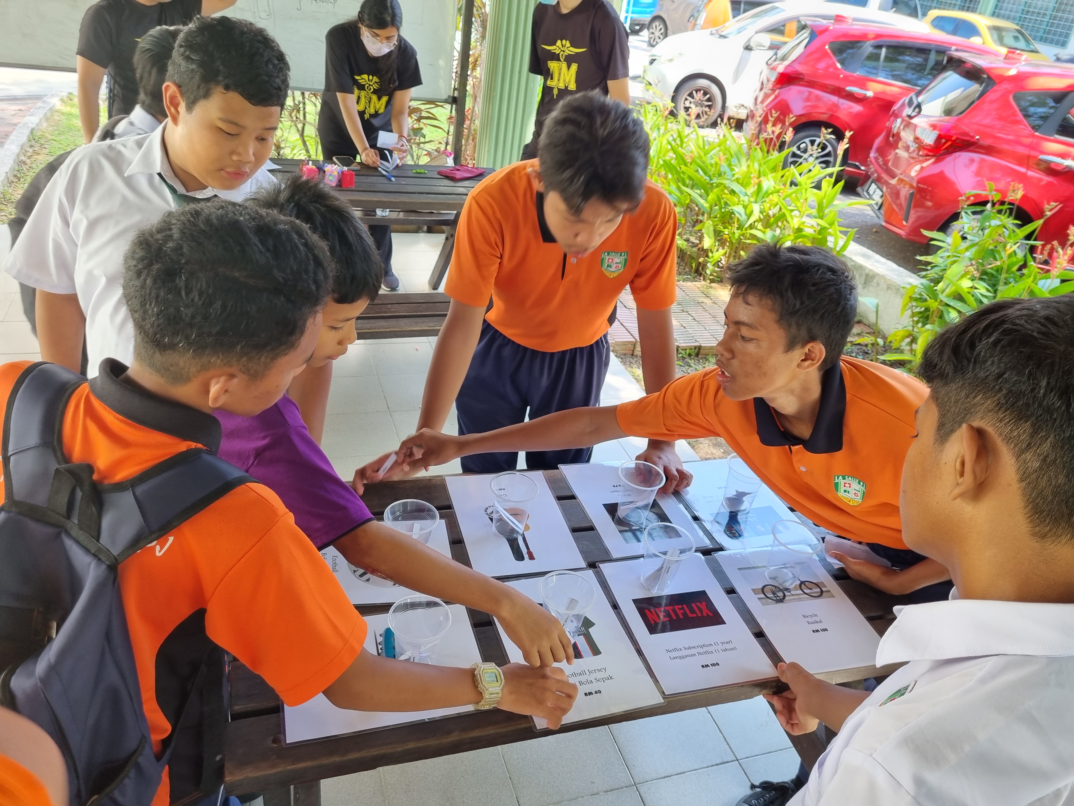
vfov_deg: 53.1
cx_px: 537
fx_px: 807
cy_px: 403
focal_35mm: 26
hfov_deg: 67.3
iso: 64
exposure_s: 1/100
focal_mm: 5.4
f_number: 1.8
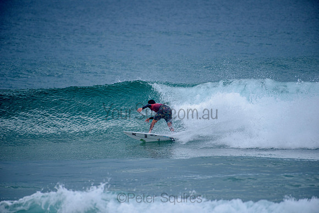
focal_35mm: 500
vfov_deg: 2.8
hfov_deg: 4.1
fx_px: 4431
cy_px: 106
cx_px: 160
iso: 250
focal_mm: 500
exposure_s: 1/2000
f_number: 5.6
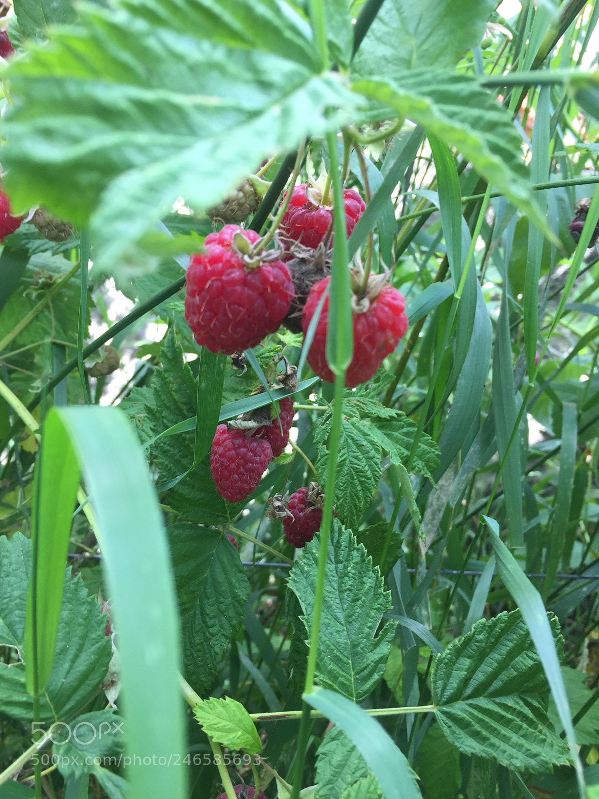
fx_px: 669
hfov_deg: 48.2
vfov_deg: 61.7
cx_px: 300
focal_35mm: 29
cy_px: 400
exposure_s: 1/50
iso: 32
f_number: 2.2
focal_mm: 4.15
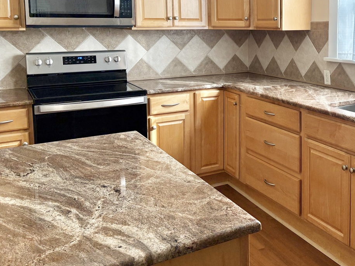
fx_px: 421
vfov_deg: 34.4
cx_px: 273
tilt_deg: -5.1
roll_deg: +0.6
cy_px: 64
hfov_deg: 44.0
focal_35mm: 41
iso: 125
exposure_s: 1/131
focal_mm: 5.96
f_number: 1.6
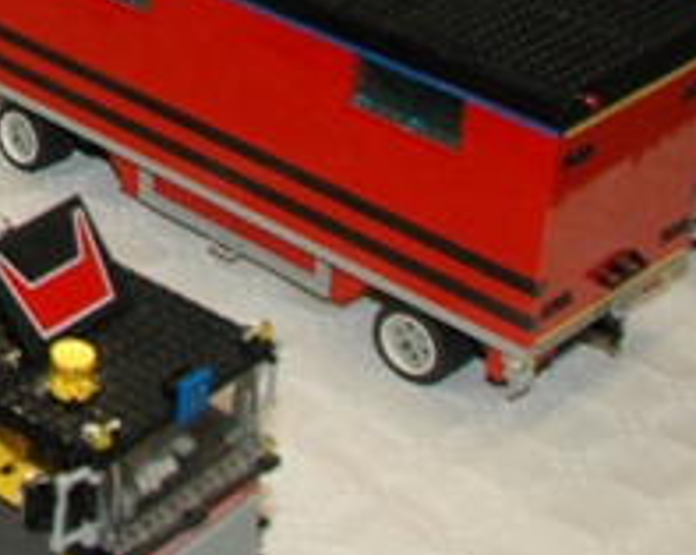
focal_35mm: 103
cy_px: -375
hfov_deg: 15.5
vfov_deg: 13.7
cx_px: -629
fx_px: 2119
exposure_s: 1/60
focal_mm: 18
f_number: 5.6
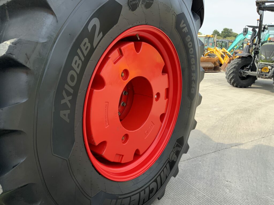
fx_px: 230
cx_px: 137
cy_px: 102
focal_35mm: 29
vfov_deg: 48.2
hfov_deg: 61.7
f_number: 1.8
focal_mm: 3
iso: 16
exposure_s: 1/297
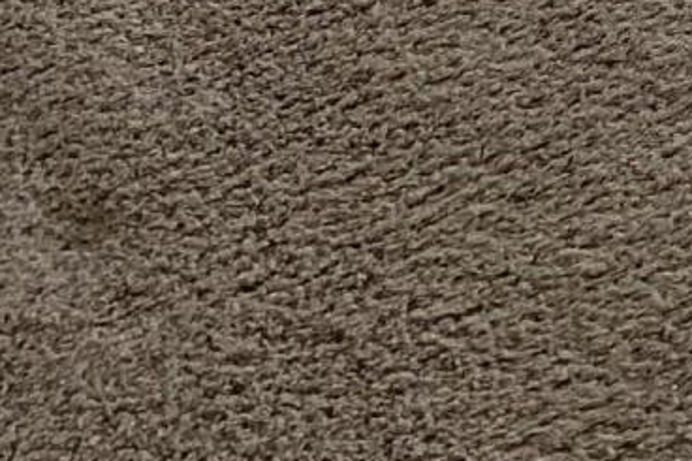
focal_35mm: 147
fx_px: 2824
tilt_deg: -10.1
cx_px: 1286
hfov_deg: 12.6
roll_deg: -0.5
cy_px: -1362
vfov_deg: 7.1
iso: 125
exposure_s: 1/84
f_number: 1.8
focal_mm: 4.25
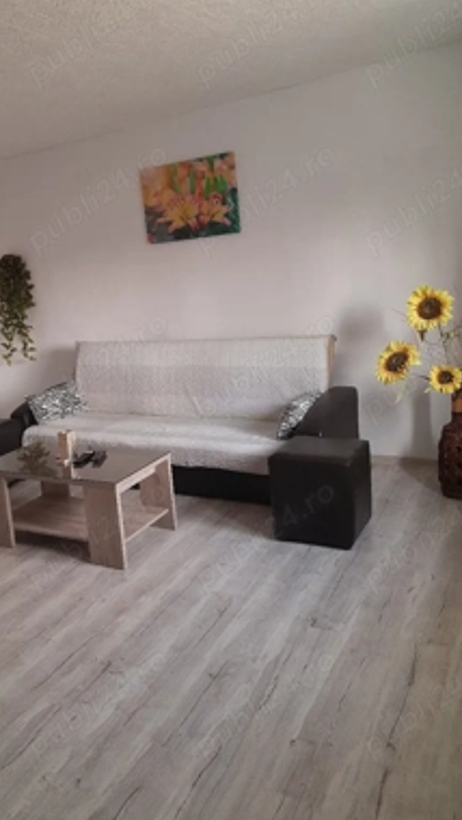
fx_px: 675
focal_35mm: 31
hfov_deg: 37.2
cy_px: 393
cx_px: 140
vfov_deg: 62.6
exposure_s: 1/50
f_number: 1.8
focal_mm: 4
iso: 400
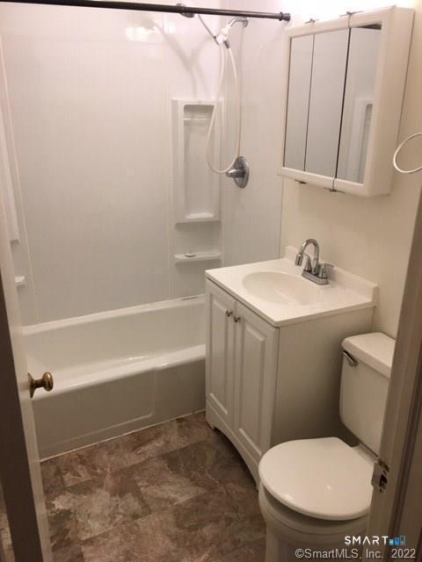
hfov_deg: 48.2
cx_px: 211
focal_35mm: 29
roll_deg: -1.2
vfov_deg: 61.7
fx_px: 471
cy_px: 281
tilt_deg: -19.3
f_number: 2.2
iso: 32
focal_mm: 4.15
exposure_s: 1/30
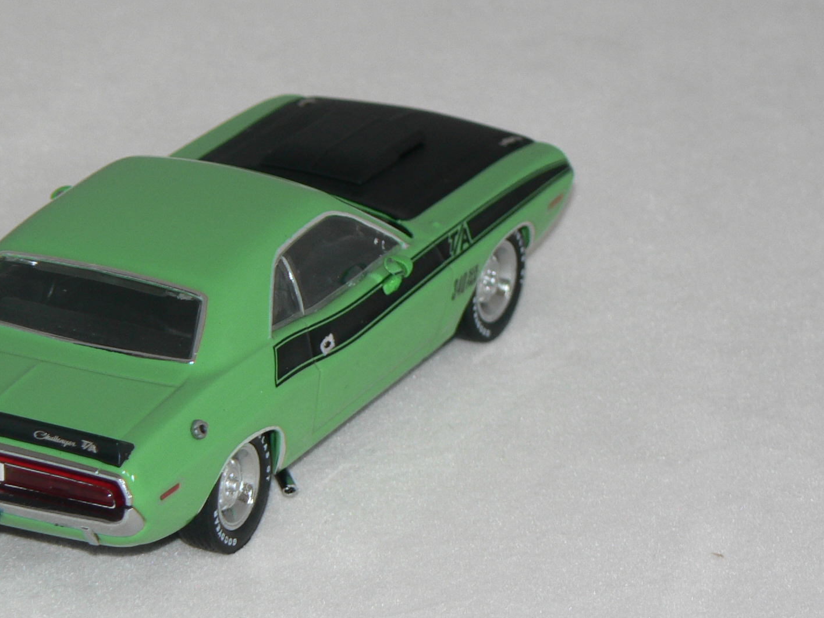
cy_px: 315
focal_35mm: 291
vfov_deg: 5.1
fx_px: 6927
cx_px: 182
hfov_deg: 6.8
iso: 80
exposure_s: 1/60
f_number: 3.3
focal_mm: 26.8
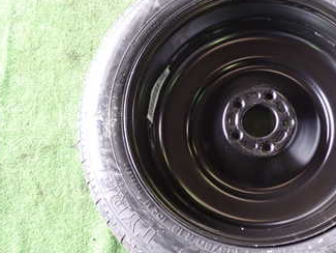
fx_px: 573
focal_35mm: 59
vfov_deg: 24.8
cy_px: 121
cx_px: 251
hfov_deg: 32.1
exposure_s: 1/30
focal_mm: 5.79
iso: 250
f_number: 2.4
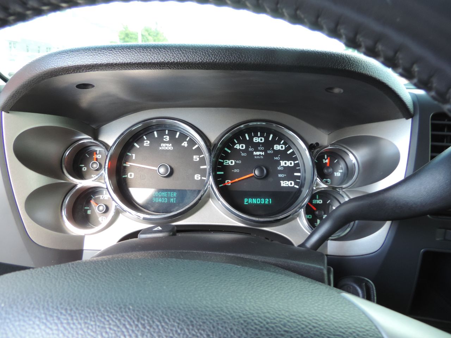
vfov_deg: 56.8
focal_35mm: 24
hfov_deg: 71.6
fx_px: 313
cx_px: 226
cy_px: 169
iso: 220
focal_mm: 4.3
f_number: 3
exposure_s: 1/30
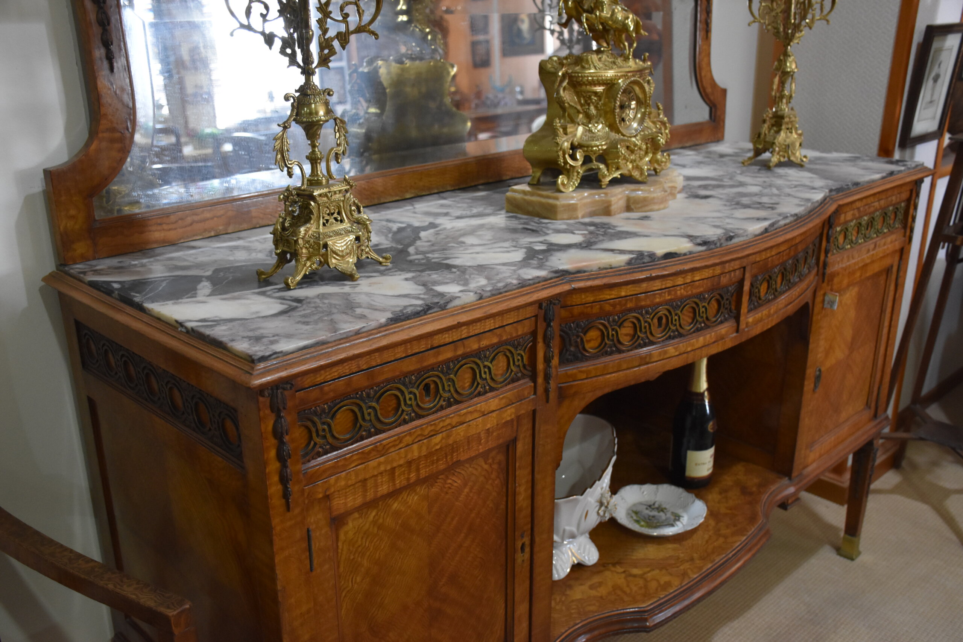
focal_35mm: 34
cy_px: 321
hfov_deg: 55.1
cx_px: 482
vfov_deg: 38.4
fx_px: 923
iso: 1600
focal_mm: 23
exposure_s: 1/60
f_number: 4
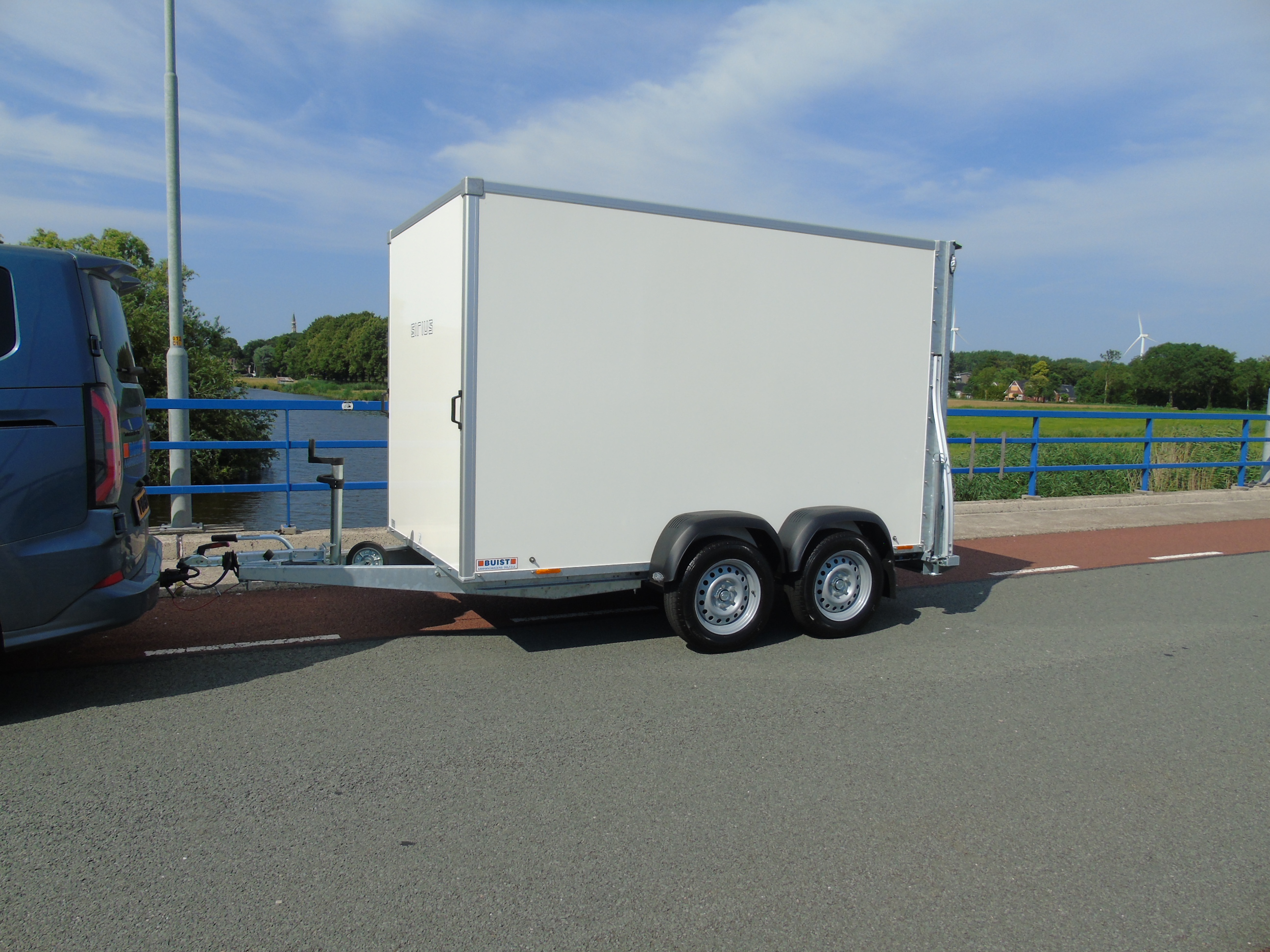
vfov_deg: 54.9
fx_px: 917
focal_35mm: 25
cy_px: 476
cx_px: 635
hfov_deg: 69.4
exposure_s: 1/1000
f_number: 4
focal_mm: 4.4
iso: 80
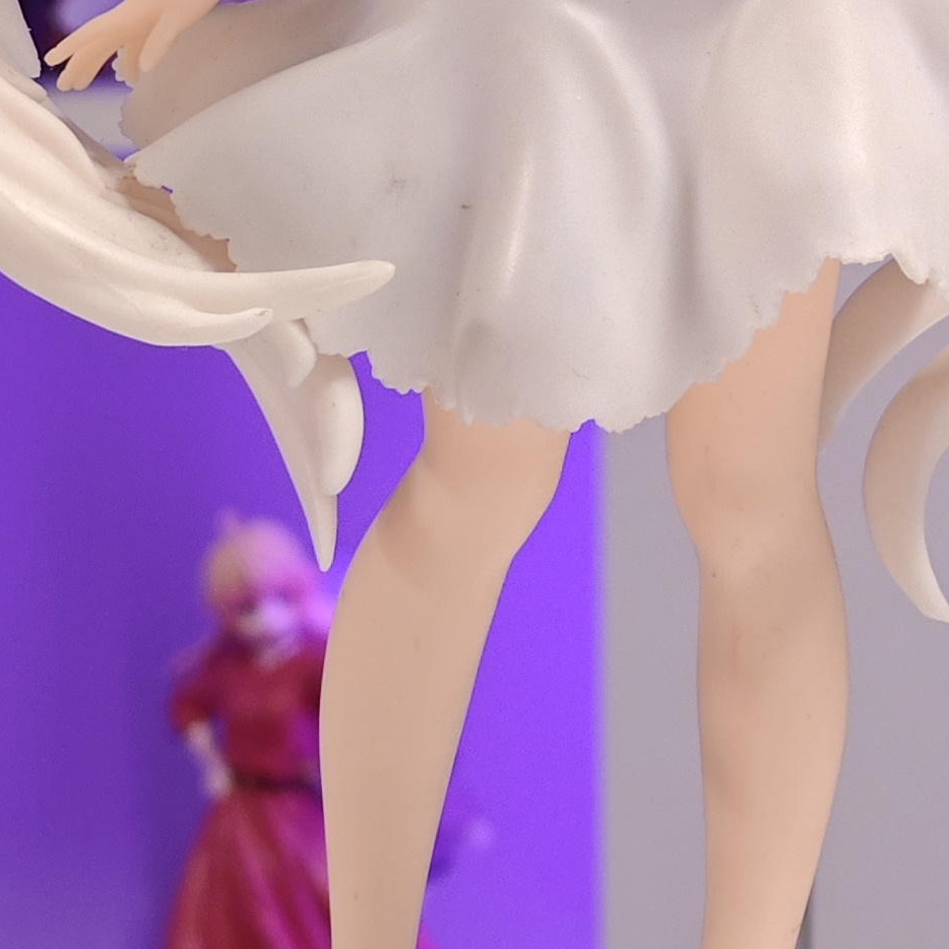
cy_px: 202
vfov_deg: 7.1
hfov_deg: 7.1
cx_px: 850
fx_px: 7661
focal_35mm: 247
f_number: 2.4
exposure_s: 1/17.3
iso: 400
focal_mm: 7.48
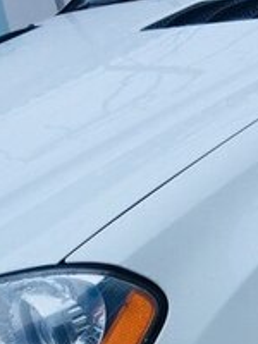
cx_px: 177
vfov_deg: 24.3
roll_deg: +12.5
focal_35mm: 72
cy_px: 423
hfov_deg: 20.4
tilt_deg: -32.5
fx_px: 716
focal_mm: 4.15
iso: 40
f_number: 2.2
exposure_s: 1/100
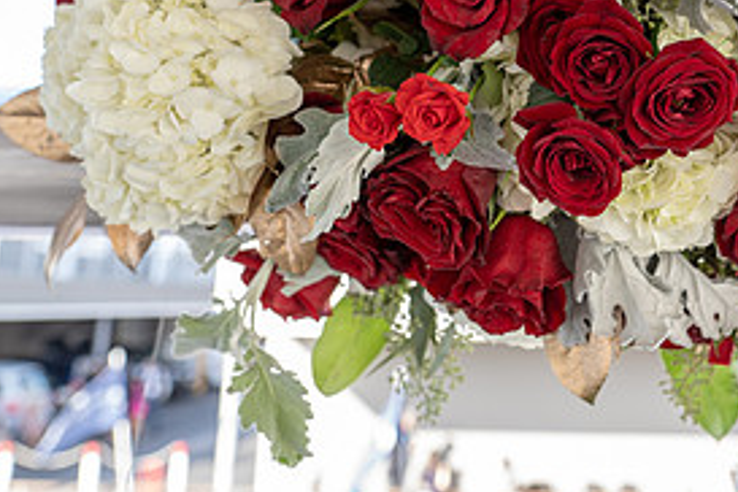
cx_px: 589
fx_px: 1045
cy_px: -9
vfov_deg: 25.1
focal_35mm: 51
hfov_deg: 37.5
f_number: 3.5
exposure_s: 1/100
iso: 80
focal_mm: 24
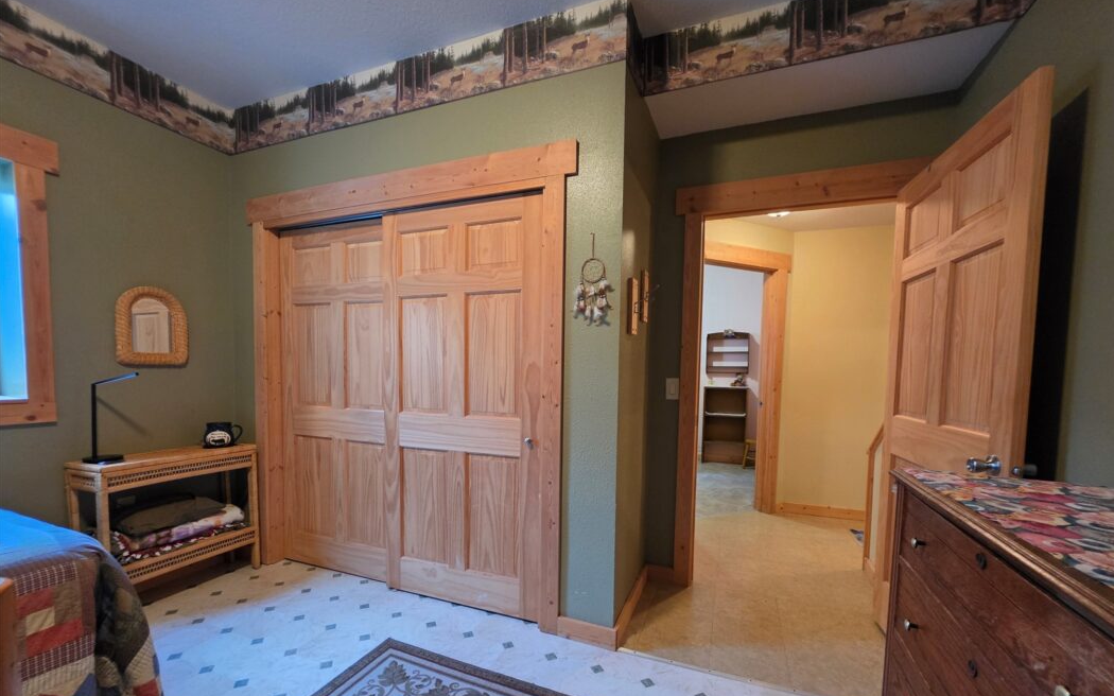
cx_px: 562
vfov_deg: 78.1
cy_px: 402
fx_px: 425
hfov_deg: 105.3
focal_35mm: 14
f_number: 1.9
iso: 500
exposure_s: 1/60
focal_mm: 2.2
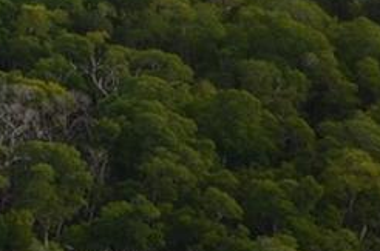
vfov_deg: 6.4
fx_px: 2054
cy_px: -512
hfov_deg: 9.5
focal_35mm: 195
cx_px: -519
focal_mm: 20
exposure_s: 1/200
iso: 100
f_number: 6.3
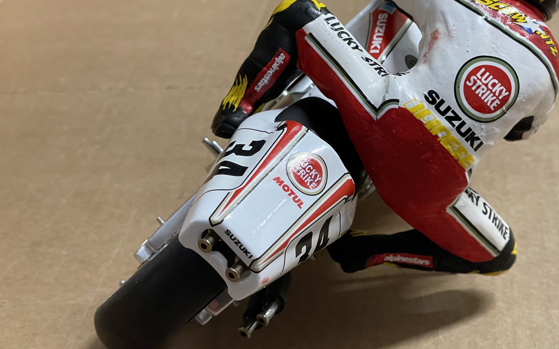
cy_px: 178
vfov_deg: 19.7
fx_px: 1006
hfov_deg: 31.0
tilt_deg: -33.0
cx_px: 328
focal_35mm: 66
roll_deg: +5.8
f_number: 2
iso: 320
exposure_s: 1/50
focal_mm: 6
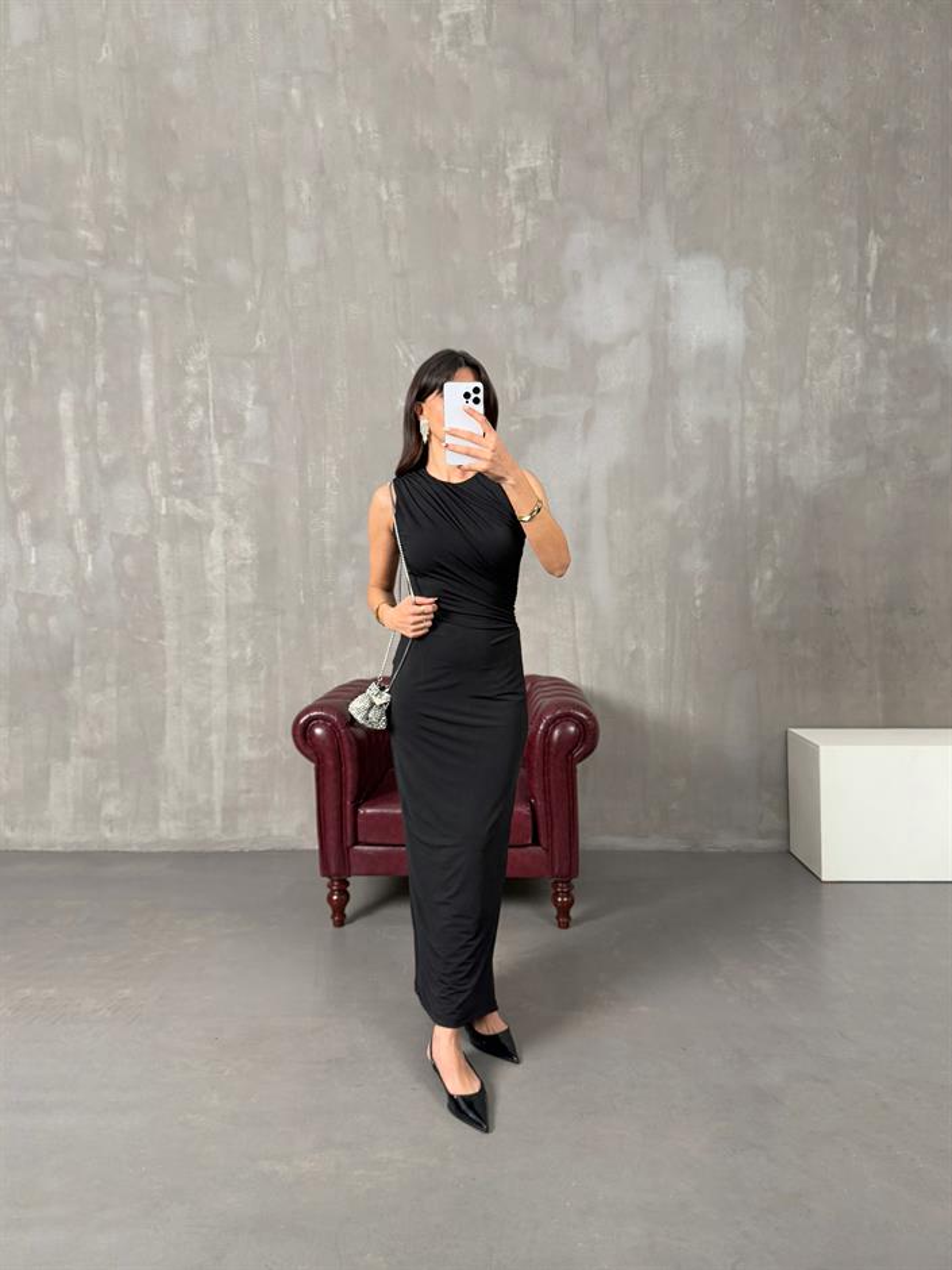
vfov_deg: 71.6
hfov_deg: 56.8
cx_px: 476
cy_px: 635
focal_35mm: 24
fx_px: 880
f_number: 1.78
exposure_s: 1/116
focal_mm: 6.76
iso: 200
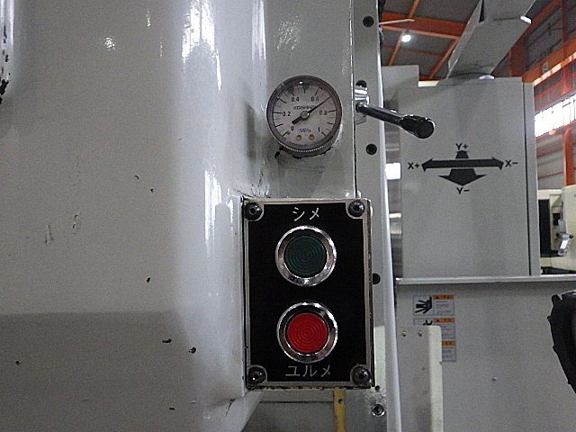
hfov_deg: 63.4
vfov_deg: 49.7
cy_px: 216
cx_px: 288
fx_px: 466
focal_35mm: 28
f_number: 3.5
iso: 400
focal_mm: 5
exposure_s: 1/45
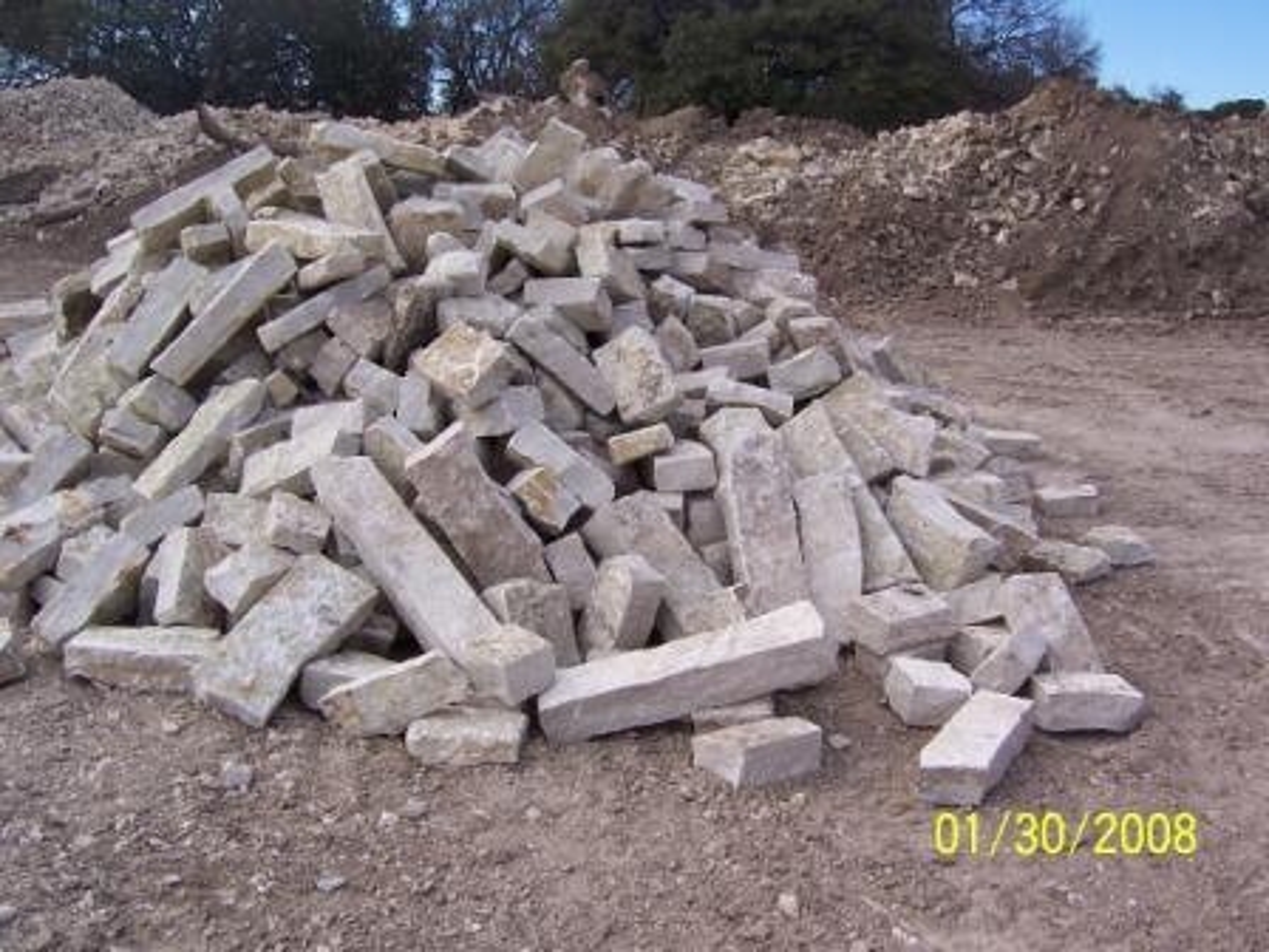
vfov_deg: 39.7
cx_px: 634
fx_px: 1320
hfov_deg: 51.4
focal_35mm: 36
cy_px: 476
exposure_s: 1/350
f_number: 4.8
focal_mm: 6
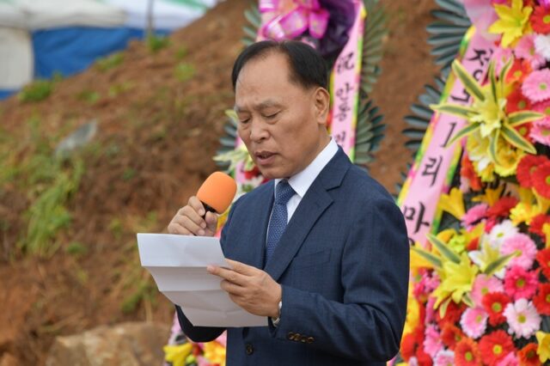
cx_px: 275
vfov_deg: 4.6
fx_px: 4581
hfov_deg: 6.9
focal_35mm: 300
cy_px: 183
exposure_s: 1/320
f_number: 9
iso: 320
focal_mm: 300
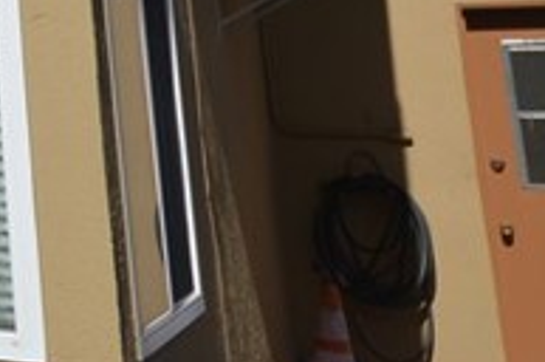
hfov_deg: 17.3
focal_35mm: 88
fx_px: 1325
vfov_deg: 14.5
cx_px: -528
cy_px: -184
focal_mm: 11
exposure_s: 1/500
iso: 100
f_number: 9
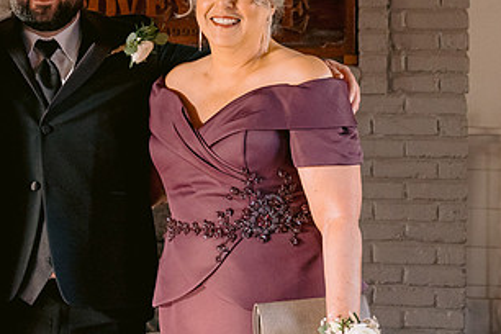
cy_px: 42
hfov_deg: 19.9
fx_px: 1405
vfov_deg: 13.4
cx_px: 73
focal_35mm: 101
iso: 2500
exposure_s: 1/100
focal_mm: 42
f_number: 3.5
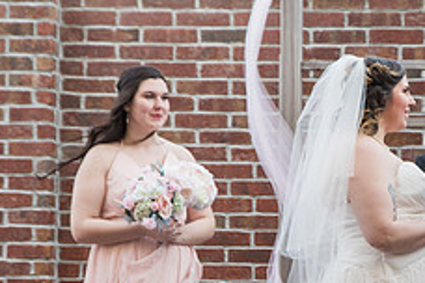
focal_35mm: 158
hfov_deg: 12.8
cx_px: 423
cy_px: 299
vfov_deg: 8.6
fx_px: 1865
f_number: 3.5
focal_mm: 62
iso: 250
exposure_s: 1/200
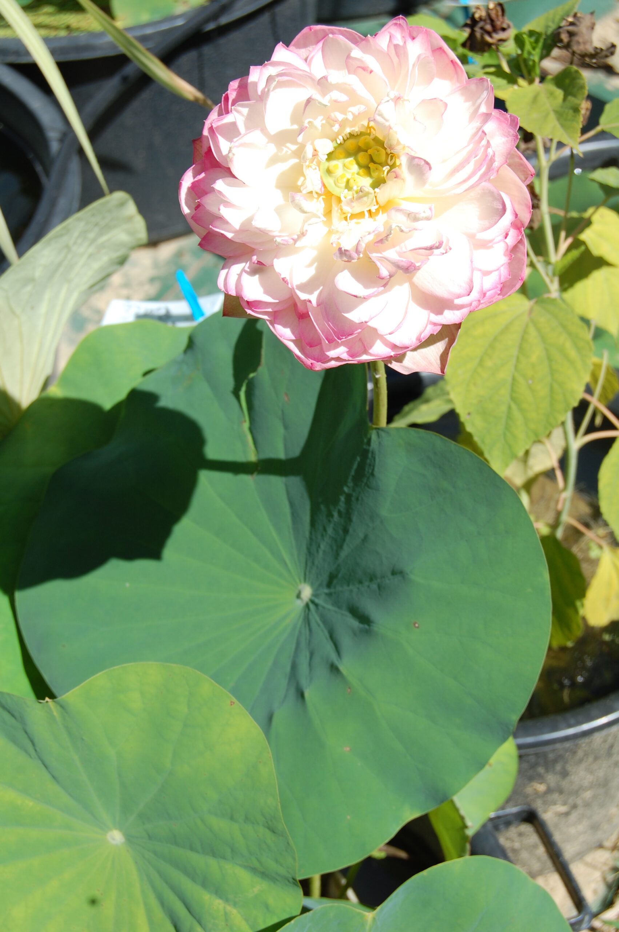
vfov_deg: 33.4
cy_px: 466
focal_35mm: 60
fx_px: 1550
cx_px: 310
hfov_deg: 22.6
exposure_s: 1/320
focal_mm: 40
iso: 200
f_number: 9
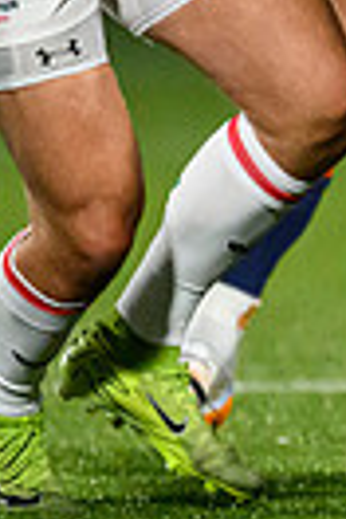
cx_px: 1503
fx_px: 47845
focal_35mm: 3319
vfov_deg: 0.6
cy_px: -257
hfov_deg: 0.4
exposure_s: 1/1250
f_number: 4
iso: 6400
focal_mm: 560
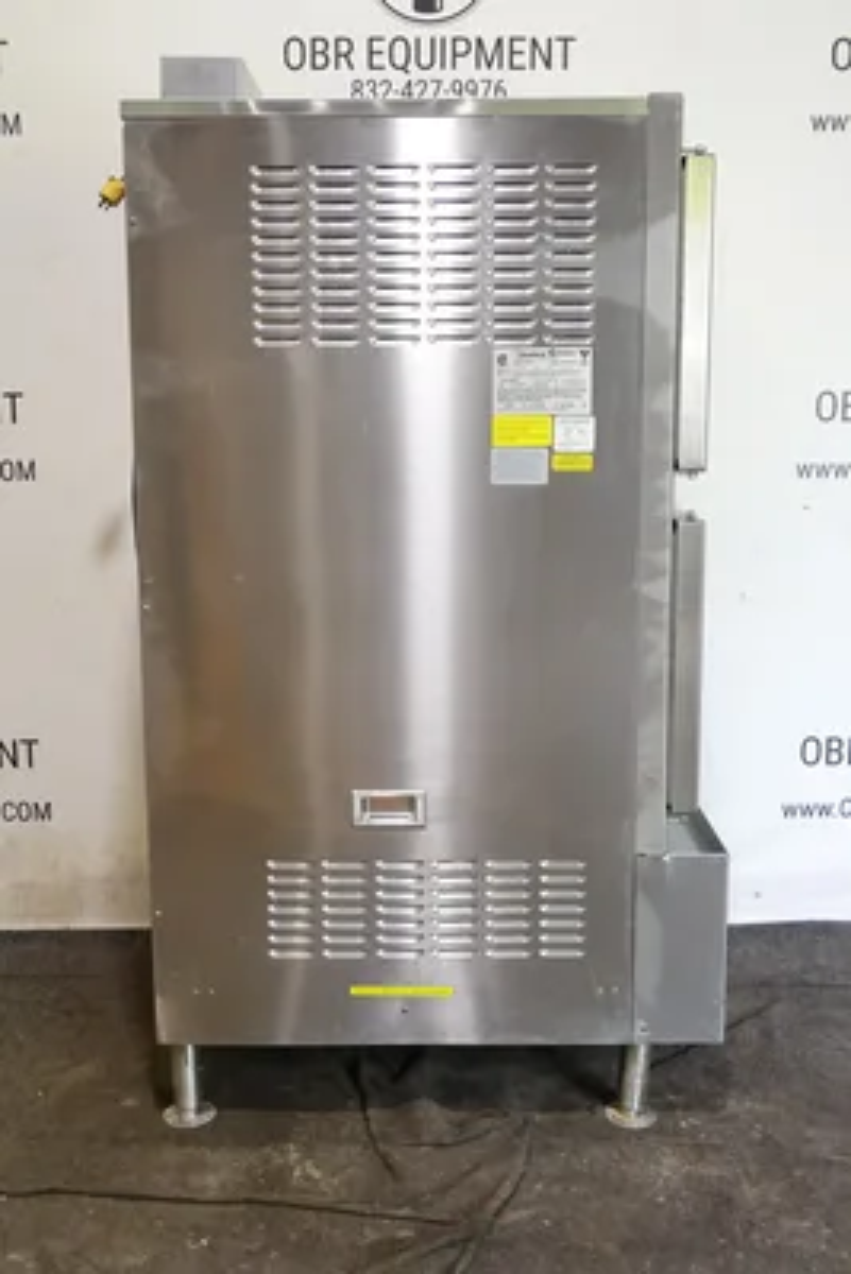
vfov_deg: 45.4
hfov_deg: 31.2
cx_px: 426
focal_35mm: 43
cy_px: 637
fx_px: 1523
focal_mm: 15.9
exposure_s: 1/60
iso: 1000
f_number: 4
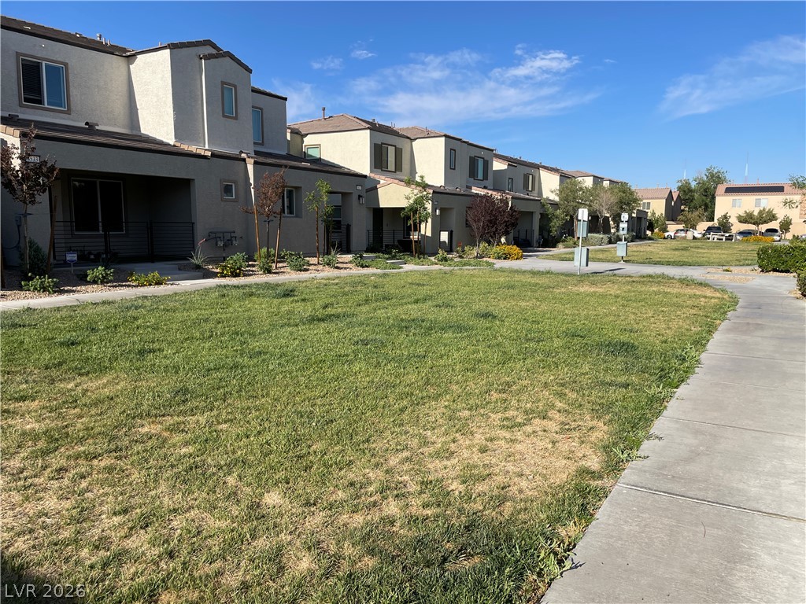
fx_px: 605
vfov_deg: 53.1
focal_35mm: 26
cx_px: 403
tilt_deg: -8.1
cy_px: 302
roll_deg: -0.4
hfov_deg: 67.3
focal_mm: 4.2
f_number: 1.6
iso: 32
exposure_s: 1/3731
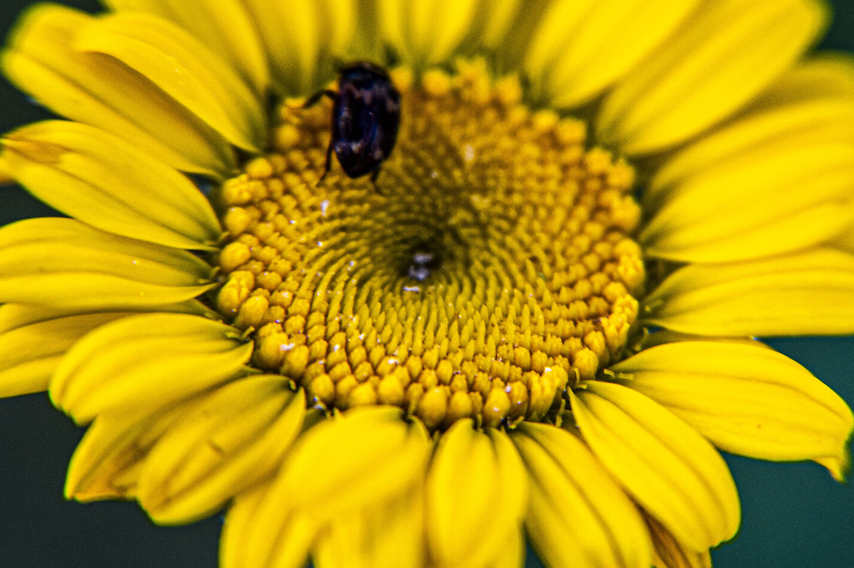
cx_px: 494
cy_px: 207
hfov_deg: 11.6
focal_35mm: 177
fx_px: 4195
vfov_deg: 7.7
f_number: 4.5
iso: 500
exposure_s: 1/200
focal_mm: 70
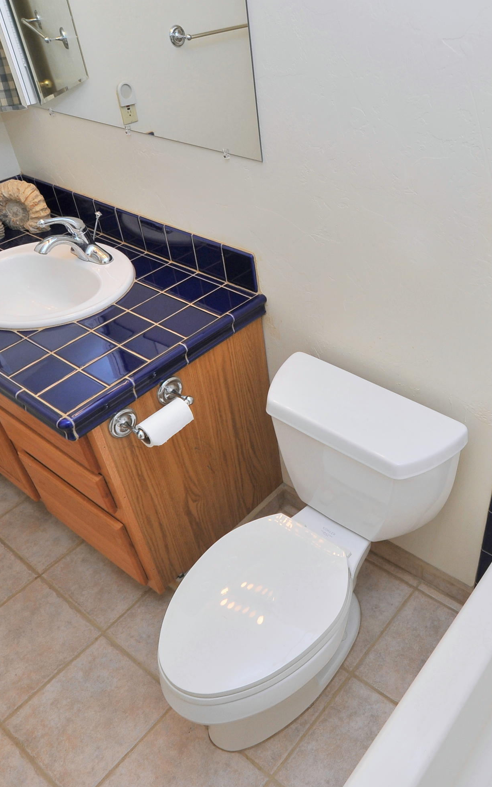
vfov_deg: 66.5
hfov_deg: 43.0
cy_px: 393
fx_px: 601
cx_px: 374
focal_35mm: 28
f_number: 11
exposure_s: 1/30
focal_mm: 18
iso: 640
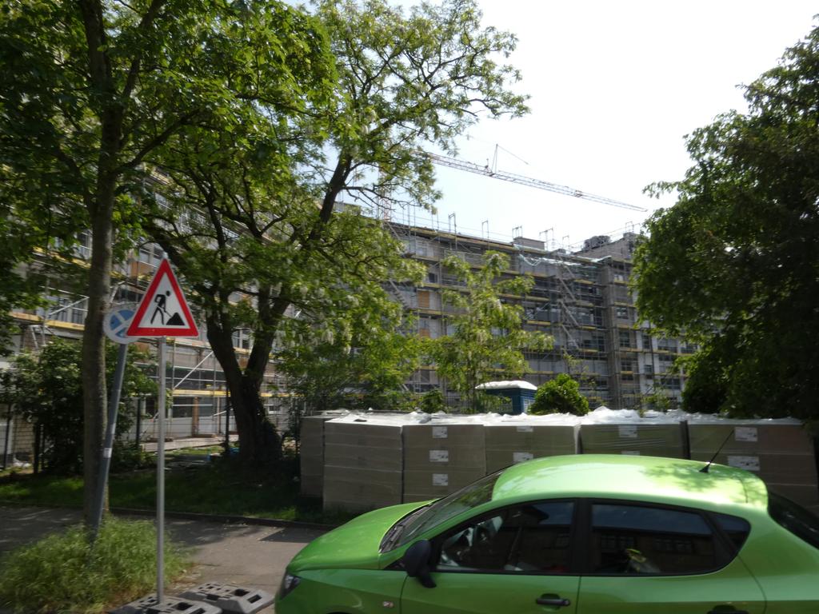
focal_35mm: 23
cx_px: 410
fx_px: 544
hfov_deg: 73.9
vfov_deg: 58.9
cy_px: 307
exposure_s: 1/160
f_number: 8
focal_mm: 4.1
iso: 80
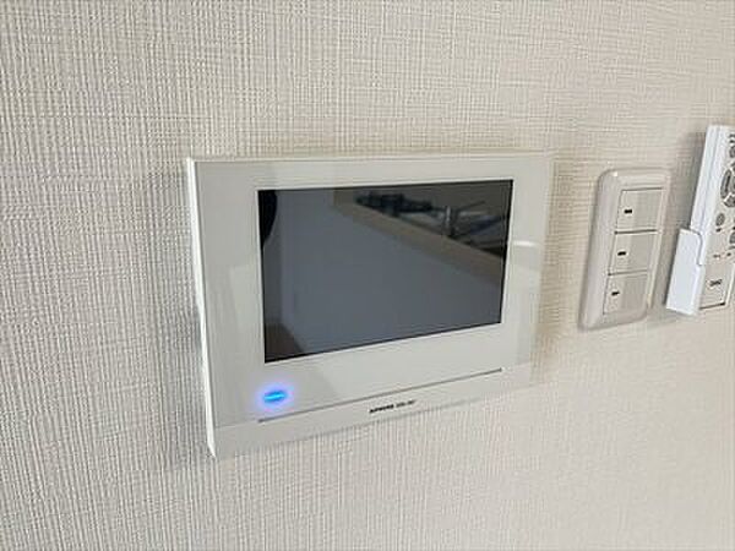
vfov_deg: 53.1
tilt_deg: -17.7
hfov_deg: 67.3
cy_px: 276
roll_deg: -0.9
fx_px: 552
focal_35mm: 26
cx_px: 368
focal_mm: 5.1
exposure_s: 1/115
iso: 125
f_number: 1.6
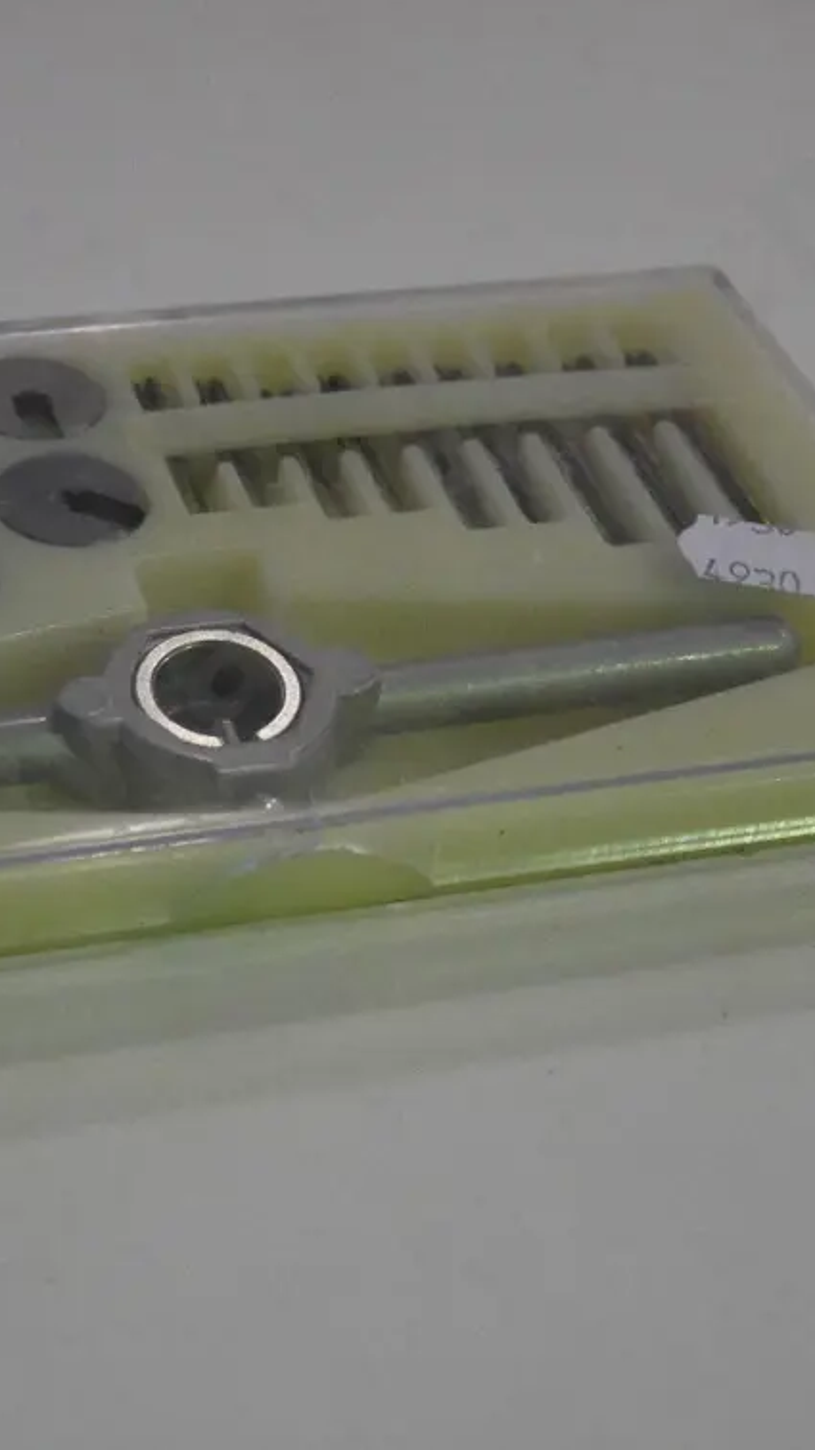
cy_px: 714
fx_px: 2498
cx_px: 146
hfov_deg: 18.3
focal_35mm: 65
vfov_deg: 32.4
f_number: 4.9
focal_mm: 22
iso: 3200
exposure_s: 1/200
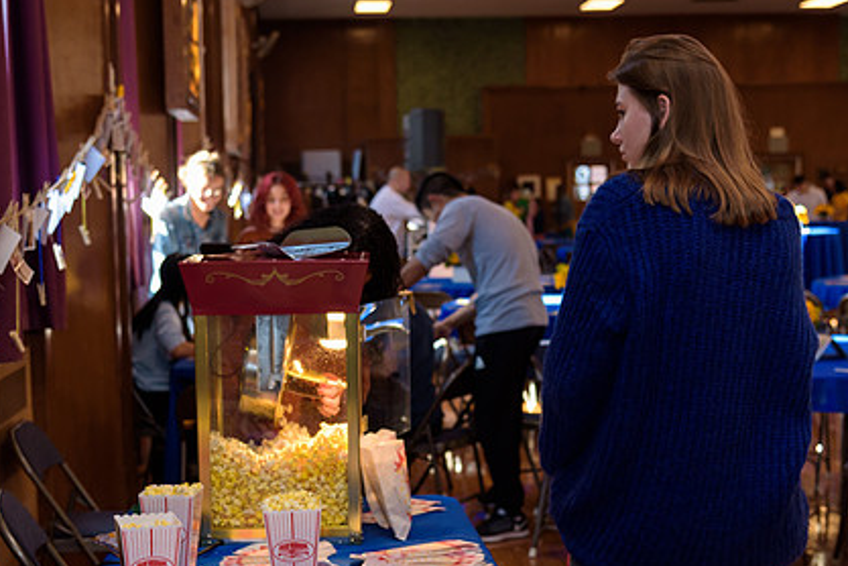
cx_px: 384
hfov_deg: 31.4
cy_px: 386
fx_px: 1507
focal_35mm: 64
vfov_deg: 21.1
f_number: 4.5
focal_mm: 46
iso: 800
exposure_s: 1/160
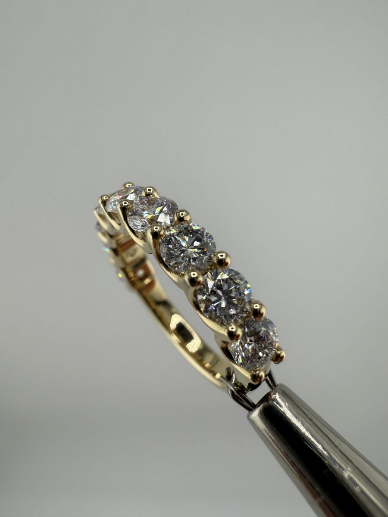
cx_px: 194
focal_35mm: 24
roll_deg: -1.8
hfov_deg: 56.8
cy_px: 258
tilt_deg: -21.2
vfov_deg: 71.6
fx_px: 359
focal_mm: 2.22
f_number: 2.2
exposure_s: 1/894
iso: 20
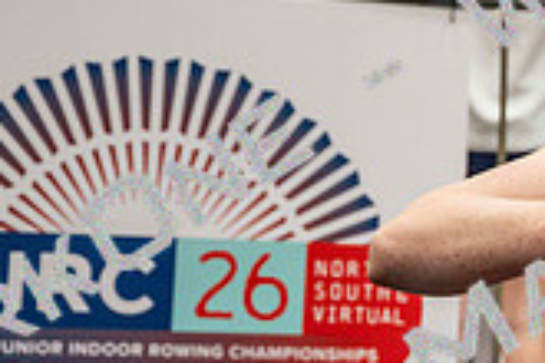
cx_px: 865
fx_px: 2785
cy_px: 58
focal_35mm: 184
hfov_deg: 10.7
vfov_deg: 7.4
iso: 1000
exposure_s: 1/200
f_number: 2.8
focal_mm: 52.3
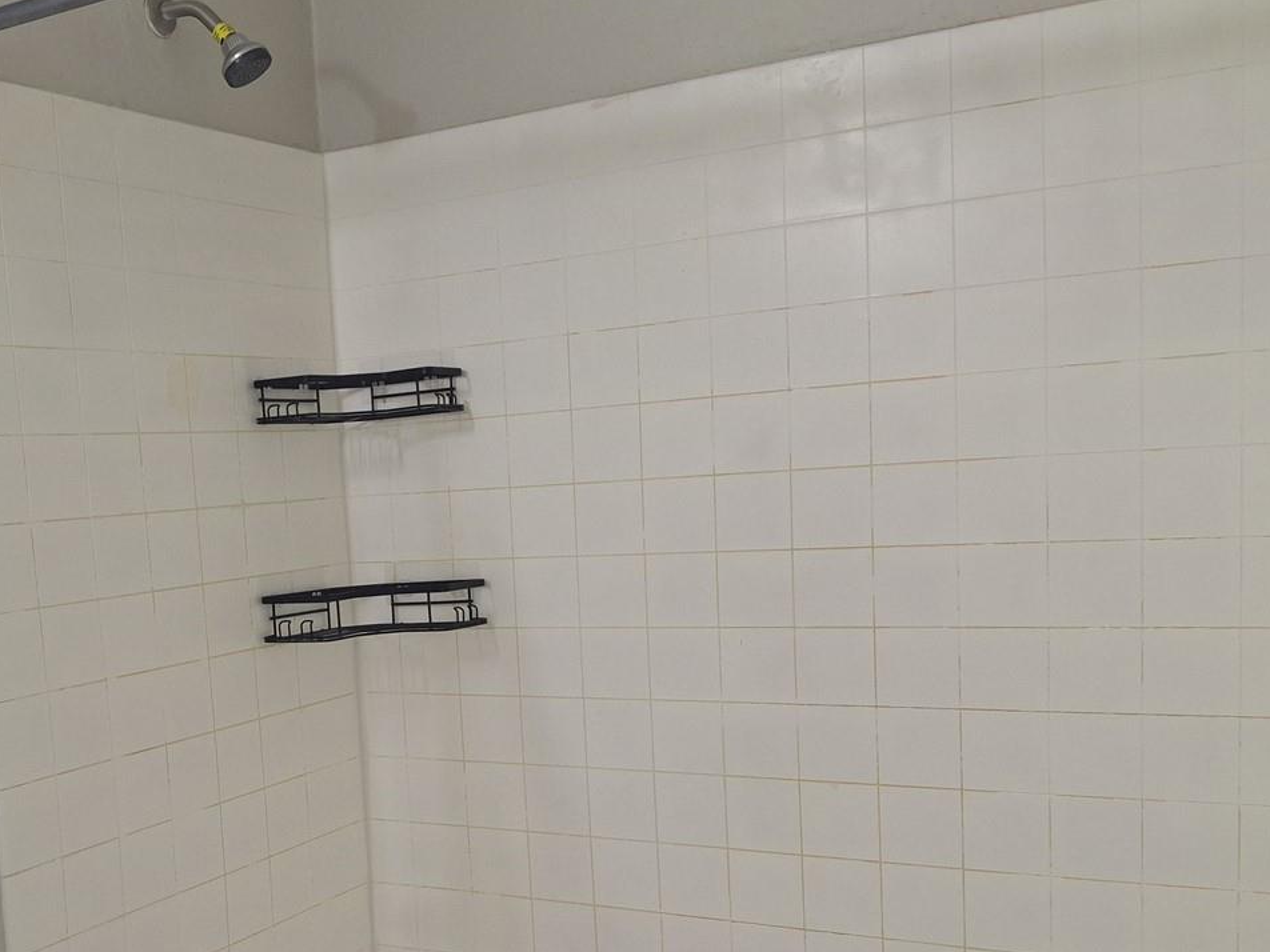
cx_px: 356
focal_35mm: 42
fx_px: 1541
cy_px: 667
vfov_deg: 33.9
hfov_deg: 43.7
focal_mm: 4.69
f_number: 1.8
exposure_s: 1/100
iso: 100
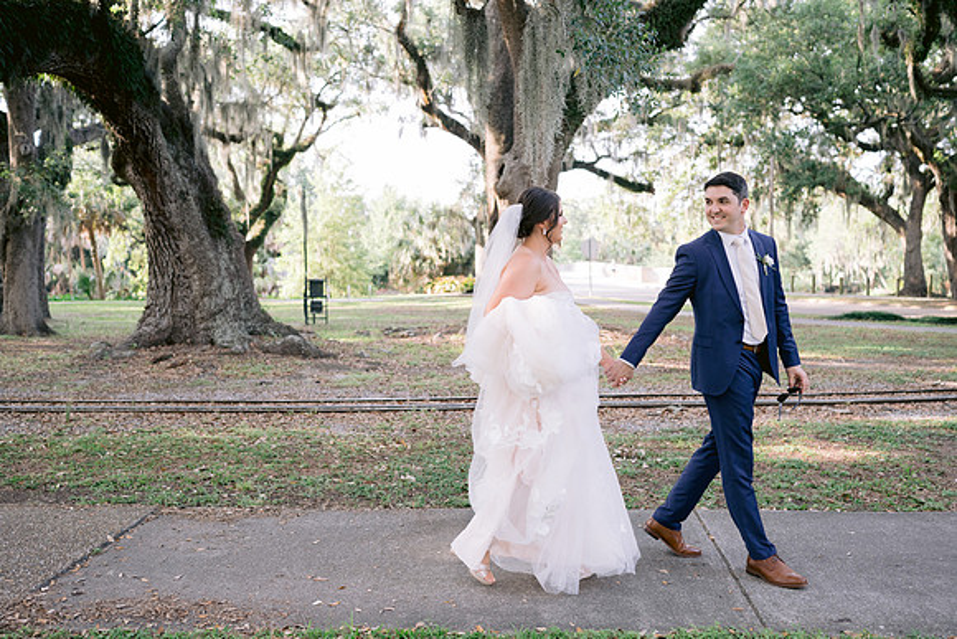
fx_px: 931
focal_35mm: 35
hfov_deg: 54.4
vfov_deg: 37.9
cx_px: 478
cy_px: 320
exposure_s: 1/250
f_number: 2.8
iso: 250
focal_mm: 35
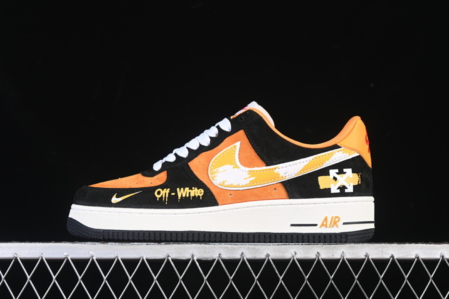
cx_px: 224
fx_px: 935
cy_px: 150
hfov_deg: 27.0
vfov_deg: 18.2
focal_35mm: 75
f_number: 6.3
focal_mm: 50
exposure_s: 1/60
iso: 160
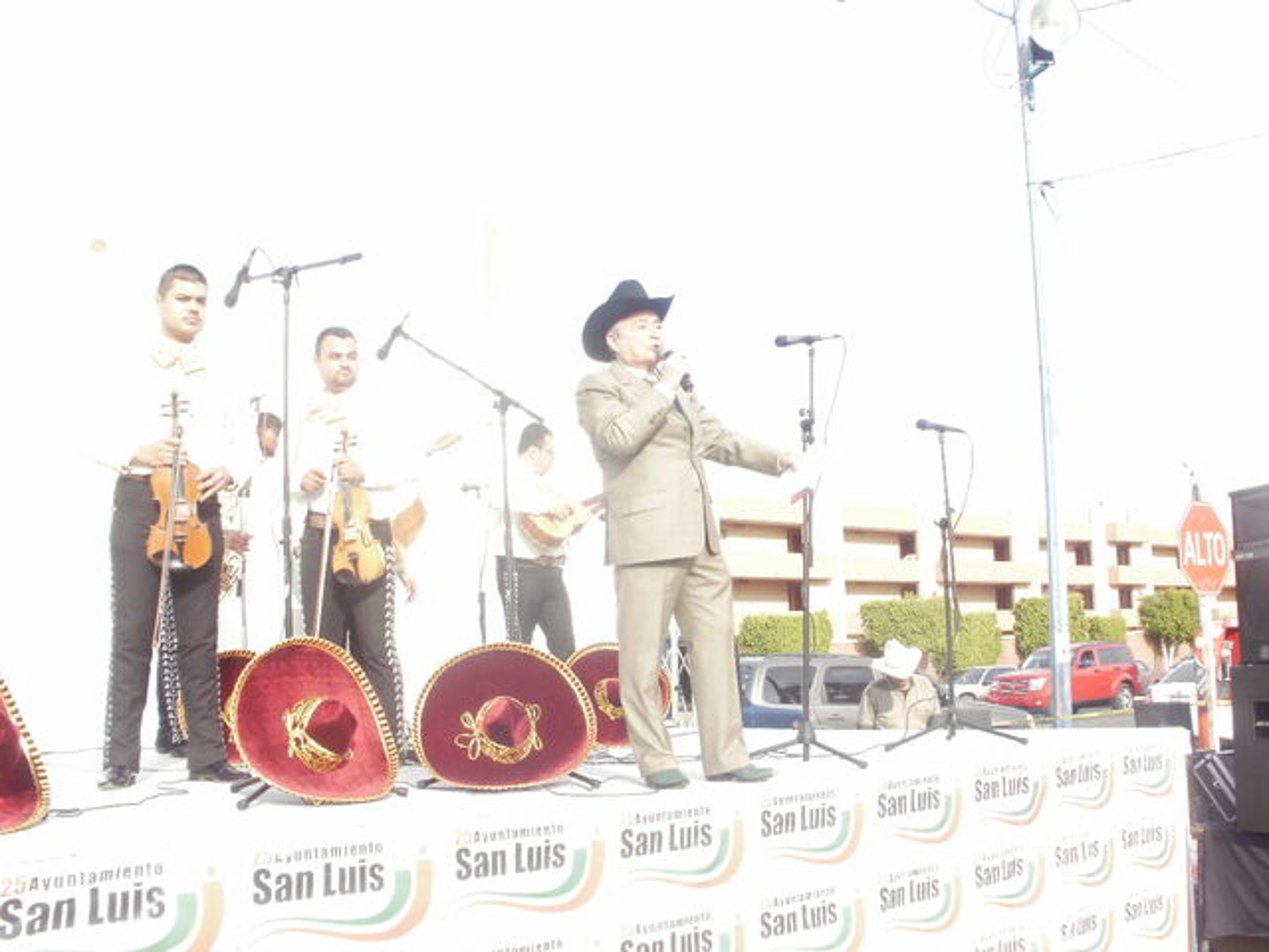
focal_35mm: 36
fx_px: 1320
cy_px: 476
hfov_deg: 51.4
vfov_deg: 39.7
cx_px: 634
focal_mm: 6.3
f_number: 5.6
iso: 100
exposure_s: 1/100
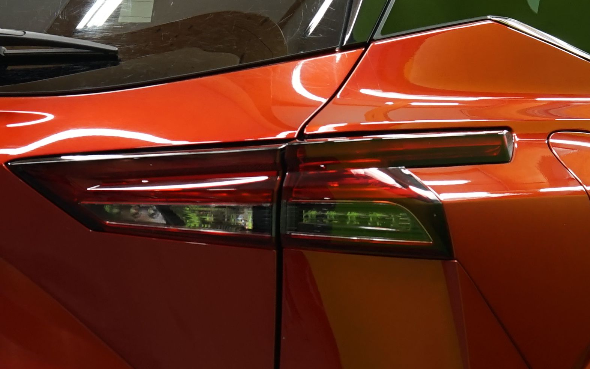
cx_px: 297
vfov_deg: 5.4
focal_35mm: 245
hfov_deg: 8.6
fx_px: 3940
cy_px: 298
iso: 500
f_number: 5
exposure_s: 1/20
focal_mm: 63
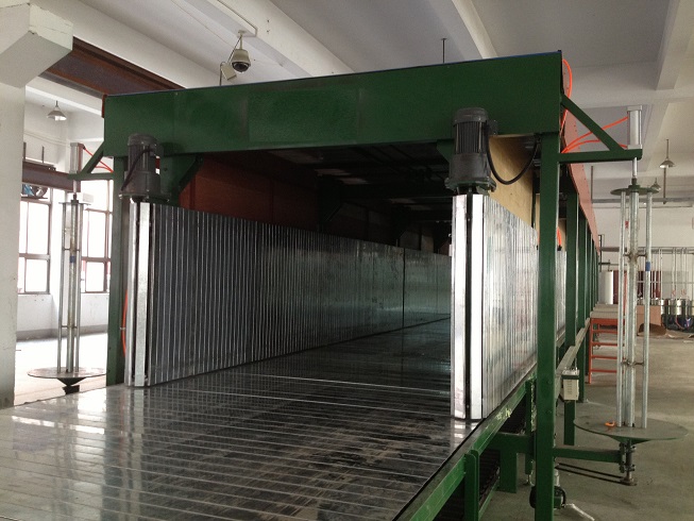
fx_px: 702
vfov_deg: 40.7
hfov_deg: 52.6
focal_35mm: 35
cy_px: 260
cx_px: 347
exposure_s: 1/20
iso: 100
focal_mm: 4.28
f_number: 2.4
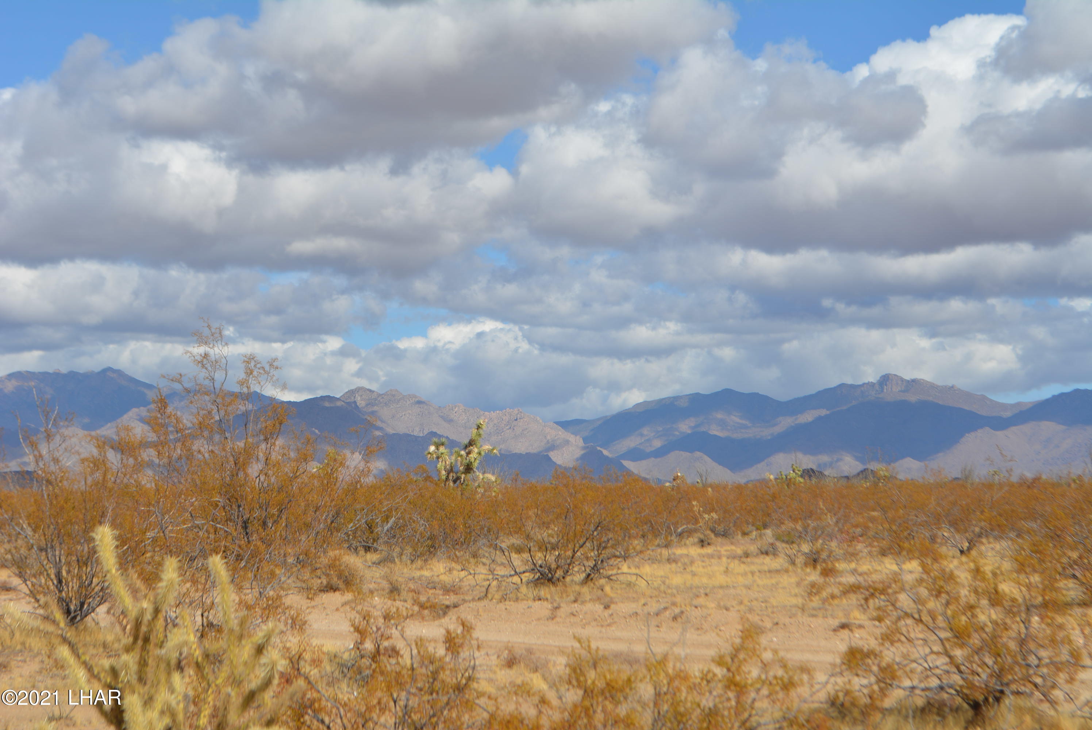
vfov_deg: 16.6
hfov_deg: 24.6
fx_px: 2504
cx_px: 546
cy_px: 365
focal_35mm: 82
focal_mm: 55
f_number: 9
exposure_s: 1/320
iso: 100
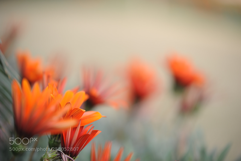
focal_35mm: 200
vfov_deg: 6.9
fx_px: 1338
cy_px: 80
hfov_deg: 10.3
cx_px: 120
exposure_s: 1/400
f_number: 2.8
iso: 200
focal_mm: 200
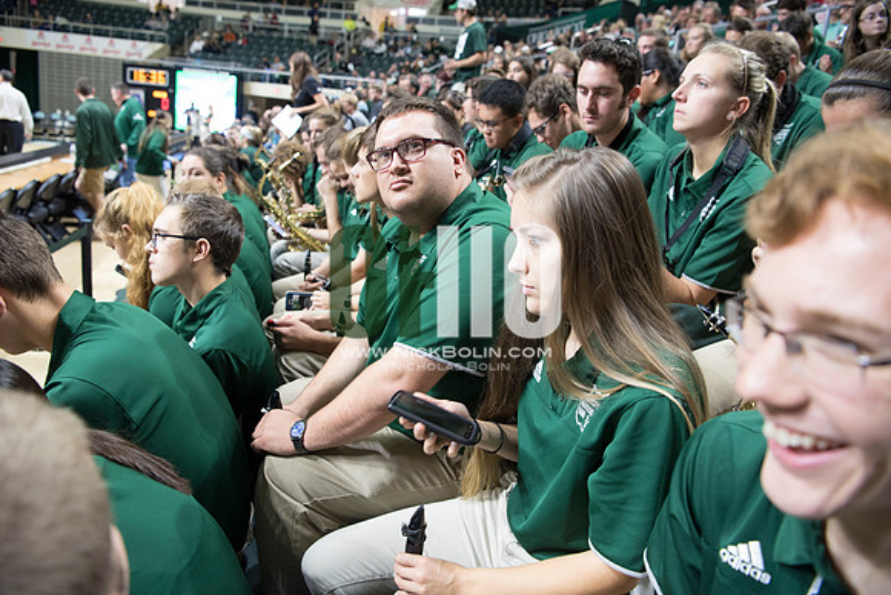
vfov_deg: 53.2
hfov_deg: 73.7
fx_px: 594
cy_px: 298
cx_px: 446
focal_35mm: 24
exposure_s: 1/125
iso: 2000
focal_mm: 24
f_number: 3.5
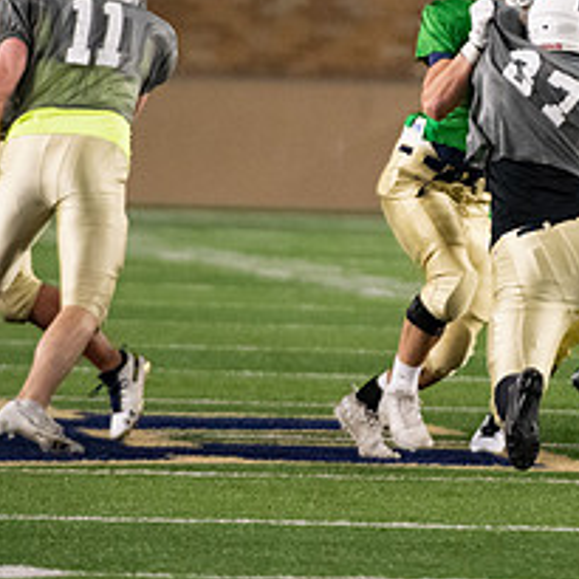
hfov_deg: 1.8
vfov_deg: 1.8
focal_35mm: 960
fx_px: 18167
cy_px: 129
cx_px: 446
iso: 5600
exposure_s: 1/500
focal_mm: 400
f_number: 4.5
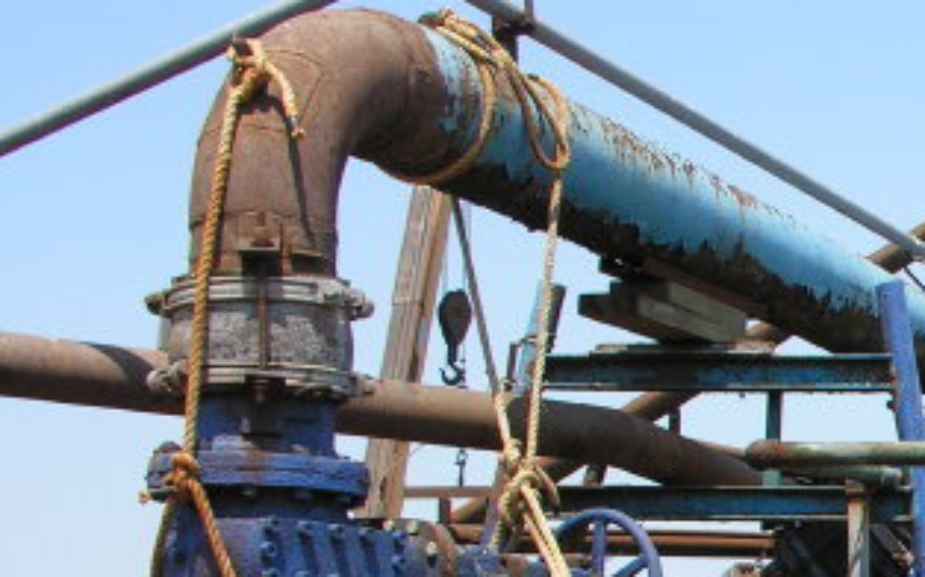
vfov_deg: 12.1
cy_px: 821
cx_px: 1287
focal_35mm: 104
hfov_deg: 18.3
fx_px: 2621
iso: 50
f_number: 5.6
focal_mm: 8.9
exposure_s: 1/175
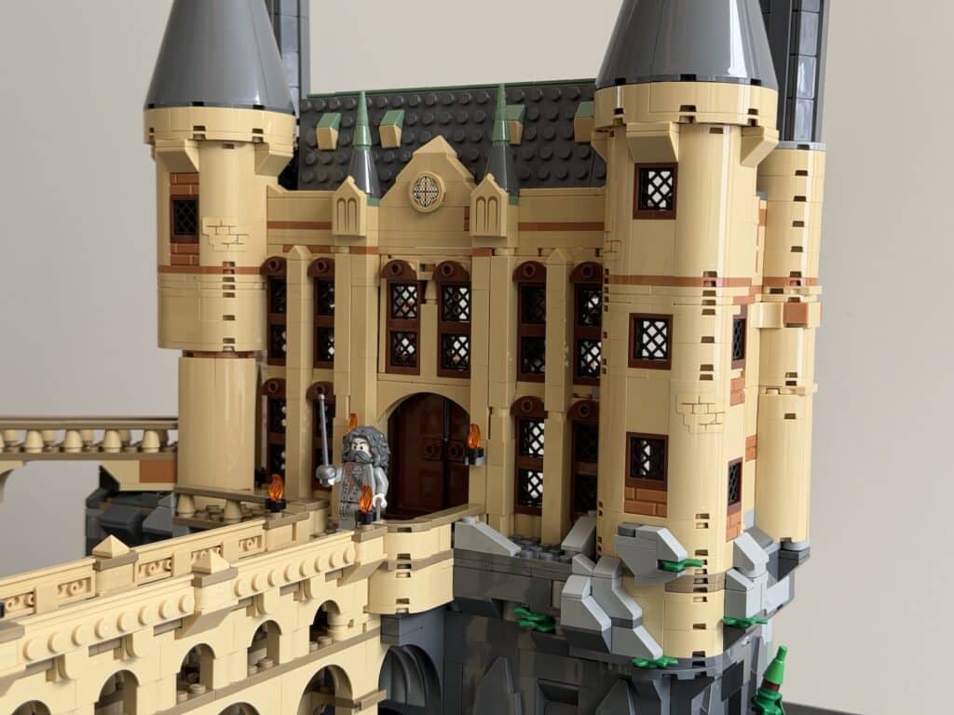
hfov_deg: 39.7
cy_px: 358
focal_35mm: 48
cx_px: 477
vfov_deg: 30.3
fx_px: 1323
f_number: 1.78
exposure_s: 1/59
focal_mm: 6.76
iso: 125
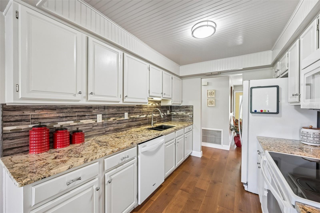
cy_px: 106
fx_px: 124
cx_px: 160
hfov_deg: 104.3
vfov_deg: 81.2
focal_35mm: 14
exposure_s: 1/6
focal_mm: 14
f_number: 8
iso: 400
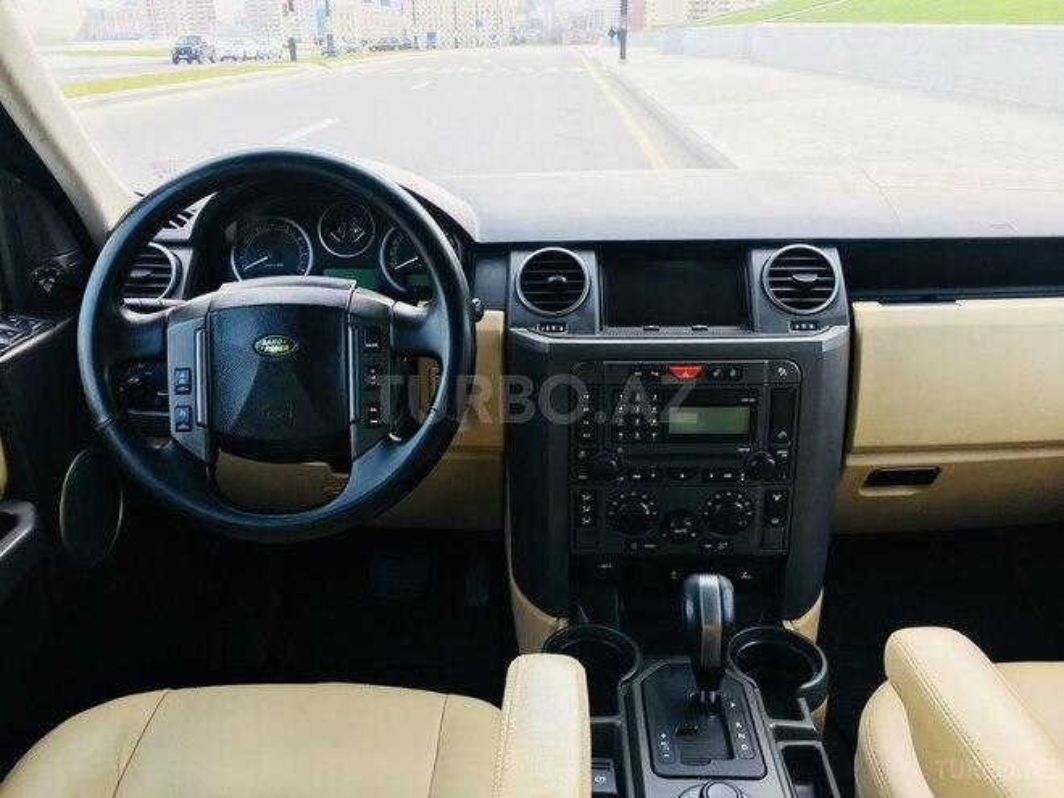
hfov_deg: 61.7
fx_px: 891
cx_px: 532
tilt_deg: -22.1
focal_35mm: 29
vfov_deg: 48.2
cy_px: 399
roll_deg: -0.2
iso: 32
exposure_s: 1/100
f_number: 2.2
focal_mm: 4.15
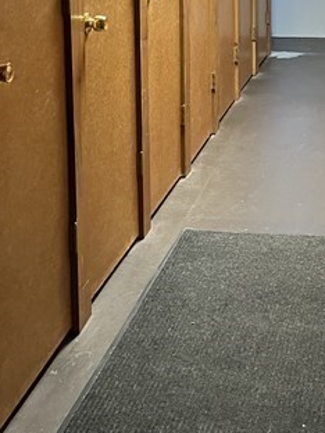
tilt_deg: -6.2
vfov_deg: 27.4
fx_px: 801
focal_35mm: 64
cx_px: 336
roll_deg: +0.5
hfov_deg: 22.0
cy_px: -56
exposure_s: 1/60
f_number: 1.6
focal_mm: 5.1
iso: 400
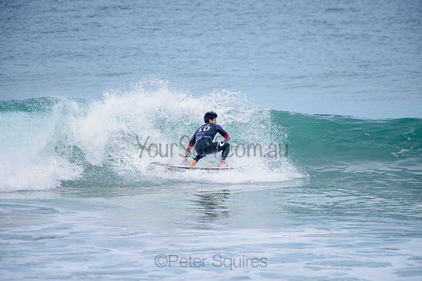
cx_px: 211
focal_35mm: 500
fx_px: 5862
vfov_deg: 2.8
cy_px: 140
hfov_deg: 4.1
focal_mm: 500
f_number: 5.6
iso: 250
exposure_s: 1/2000
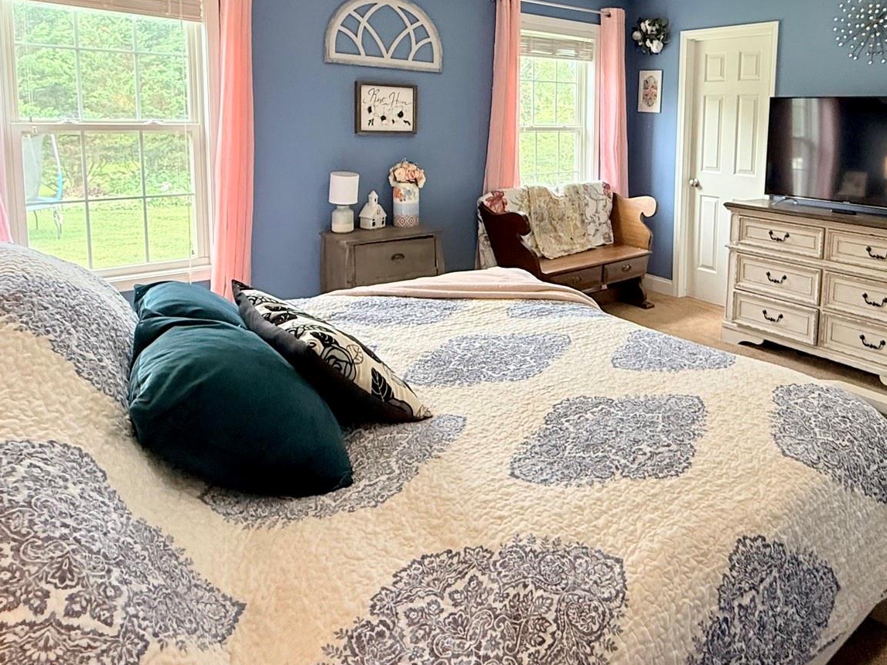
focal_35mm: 25
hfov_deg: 67.5
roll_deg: -0.9
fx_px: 641
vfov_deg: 52.8
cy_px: 179
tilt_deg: -5.5
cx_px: 592
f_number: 2.2
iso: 320
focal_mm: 2.22
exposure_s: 1/120
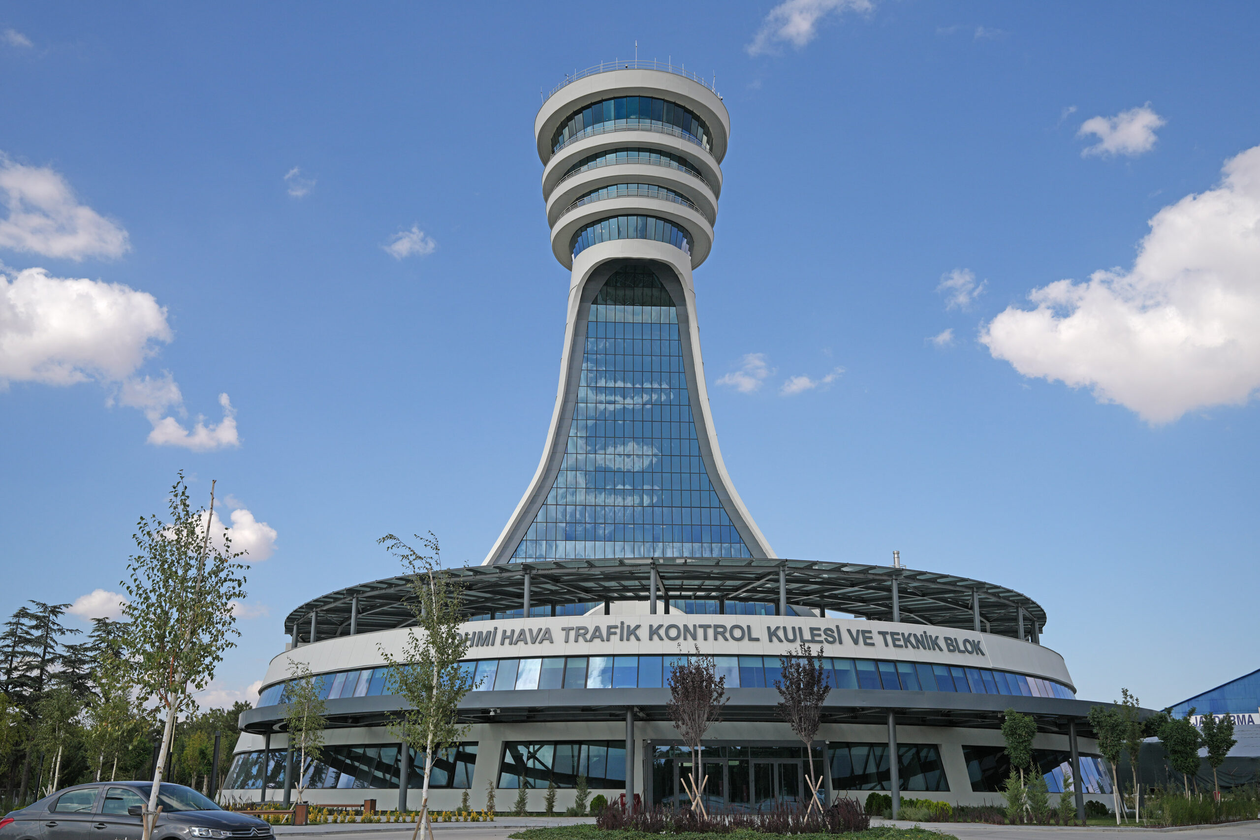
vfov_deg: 37.2
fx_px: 1249
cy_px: 420
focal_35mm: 36
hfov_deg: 53.5
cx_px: 630
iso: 160
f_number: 8
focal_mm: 35.7
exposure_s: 1/800
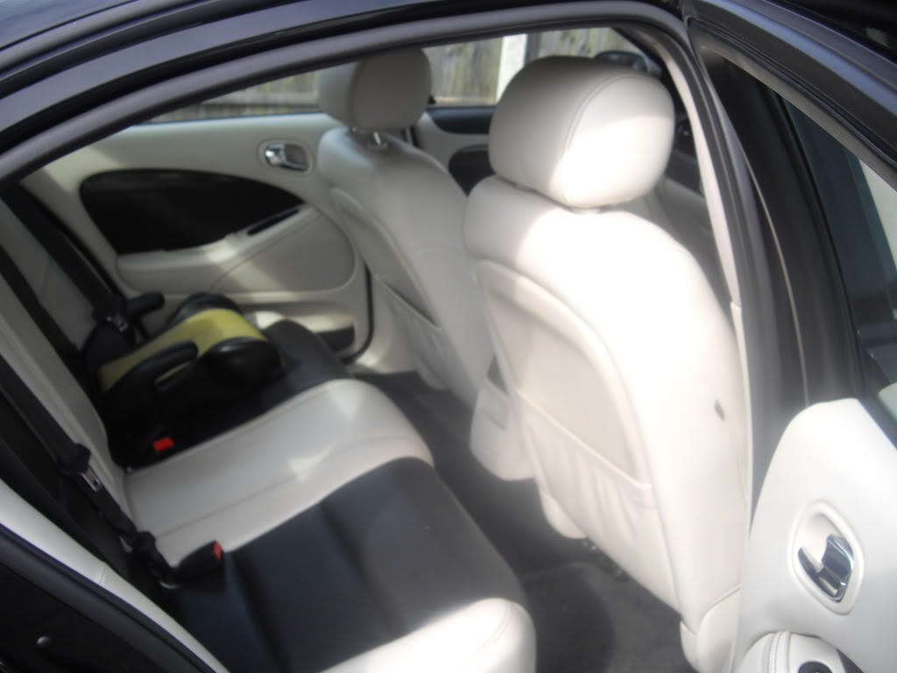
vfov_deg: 37.7
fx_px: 985
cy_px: 336
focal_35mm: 38
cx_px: 448
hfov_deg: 49.0
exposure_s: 1/200
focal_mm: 7.9
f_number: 2.8
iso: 50
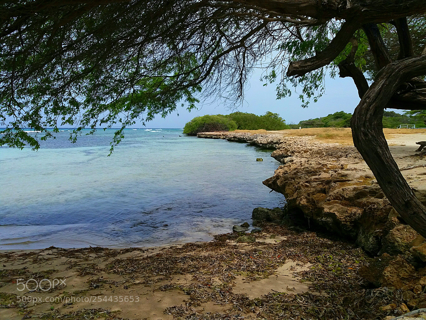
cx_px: 213
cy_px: 160
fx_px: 345
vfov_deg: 49.7
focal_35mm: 28
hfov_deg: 63.4
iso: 64
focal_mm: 3.7
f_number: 1.9
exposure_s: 1/2532
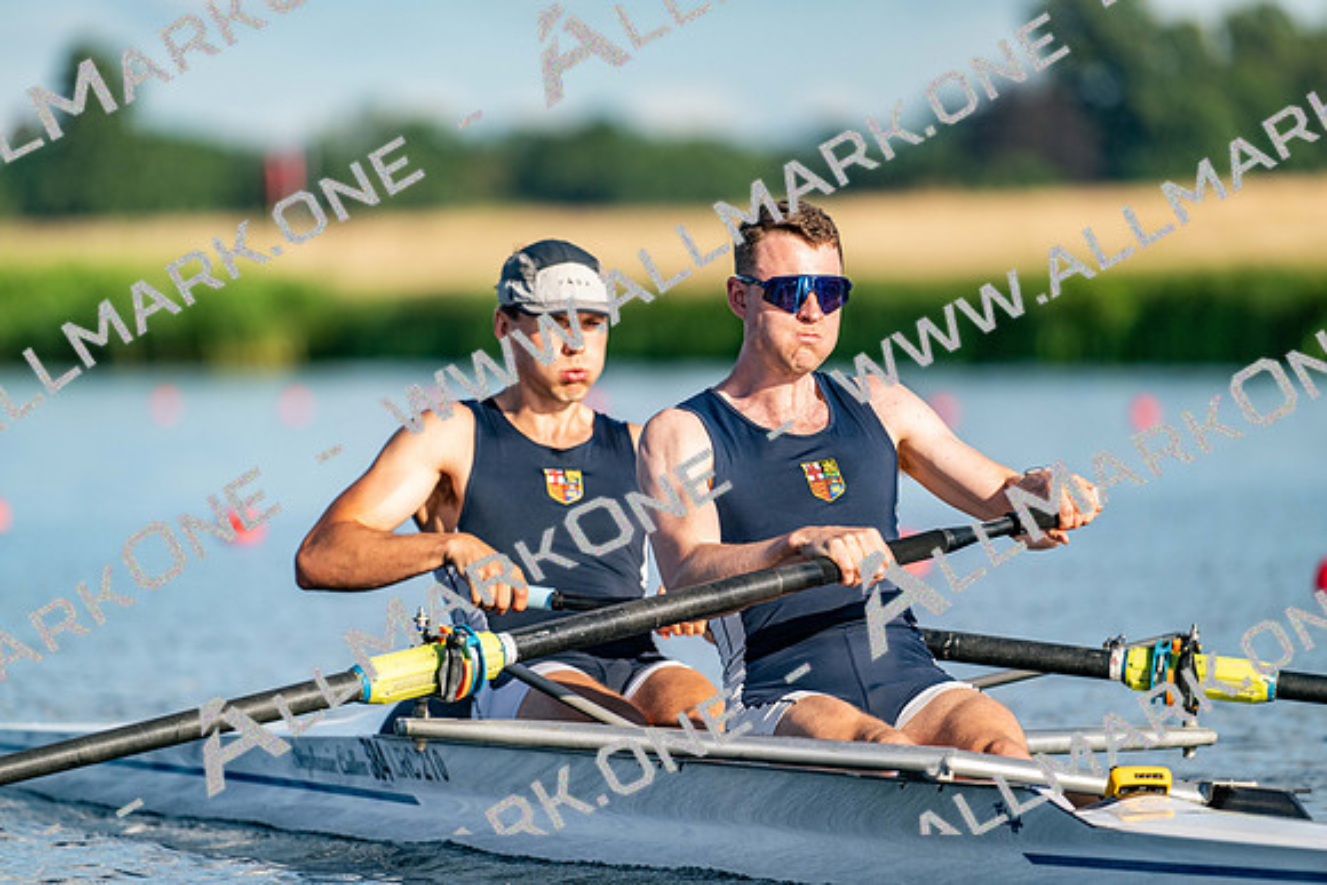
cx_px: 664
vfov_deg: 3.4
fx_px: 14747
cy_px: 442
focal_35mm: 400
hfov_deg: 5.2
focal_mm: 400
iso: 320
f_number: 4.5
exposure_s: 1/2500
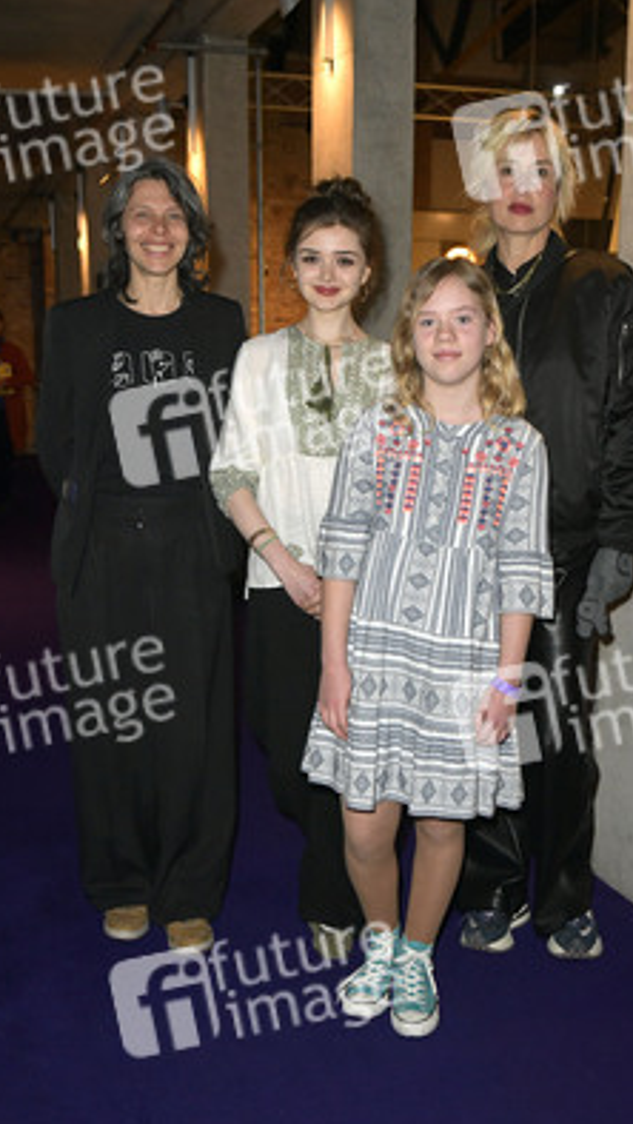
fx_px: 1013
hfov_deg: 34.7
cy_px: 562
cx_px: 339
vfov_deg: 58.0
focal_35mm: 34
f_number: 6.3
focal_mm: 32
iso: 2500
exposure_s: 1/250
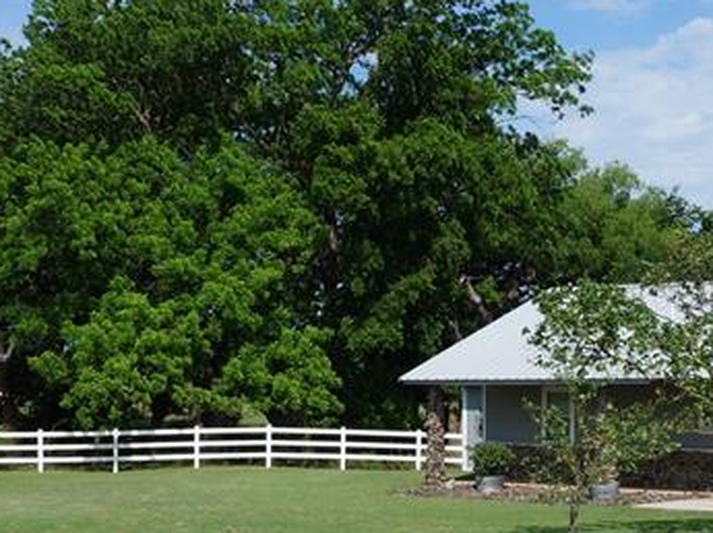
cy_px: 414
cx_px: 535
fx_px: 1584
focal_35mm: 77
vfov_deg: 18.9
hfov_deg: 25.1
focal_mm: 18
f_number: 13
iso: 200
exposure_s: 1/320
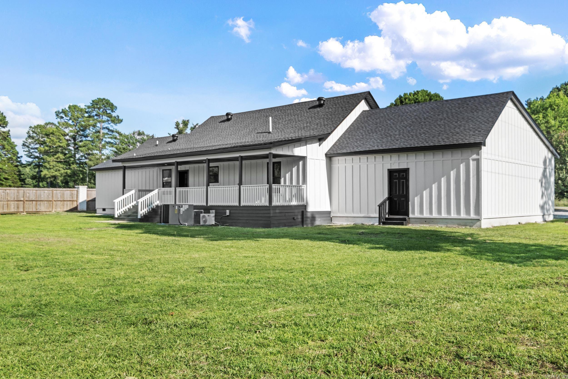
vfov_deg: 42.3
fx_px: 489
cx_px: 284
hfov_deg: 60.3
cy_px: 190
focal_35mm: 31
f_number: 8
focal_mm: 20.9
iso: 400
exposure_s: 1/320
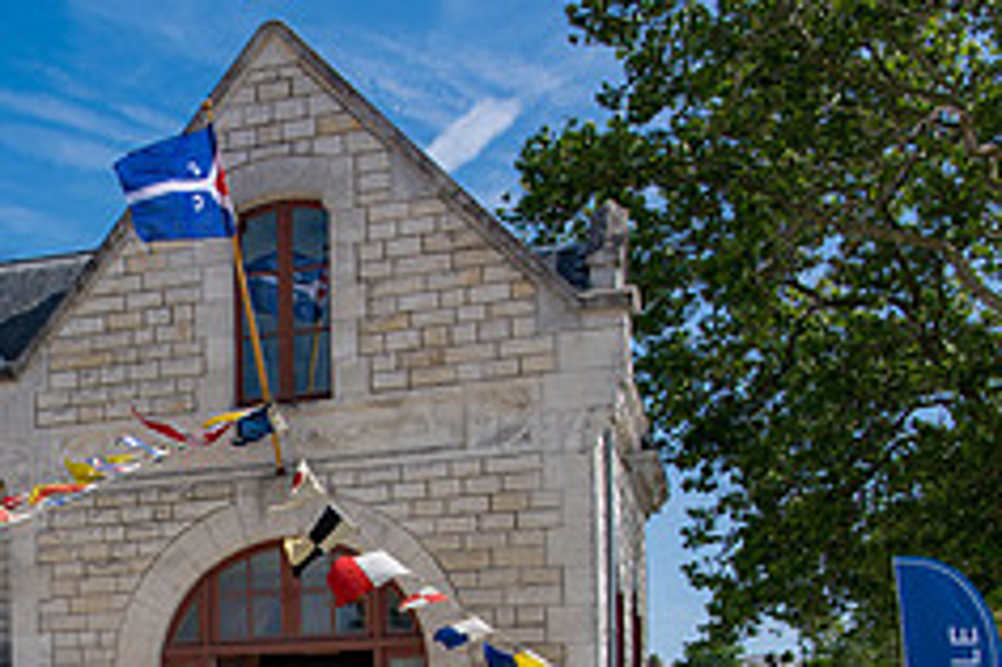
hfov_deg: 31.8
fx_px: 1641
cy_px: 750
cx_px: 42
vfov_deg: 21.7
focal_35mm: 59
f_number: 9
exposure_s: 1/320
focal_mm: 24
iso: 64
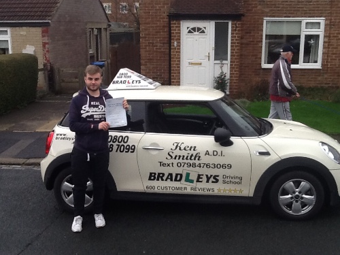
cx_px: 170
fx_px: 432
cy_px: 128
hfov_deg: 42.9
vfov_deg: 32.9
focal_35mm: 44
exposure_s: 1/120
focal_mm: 2.03
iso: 64
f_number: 2.4
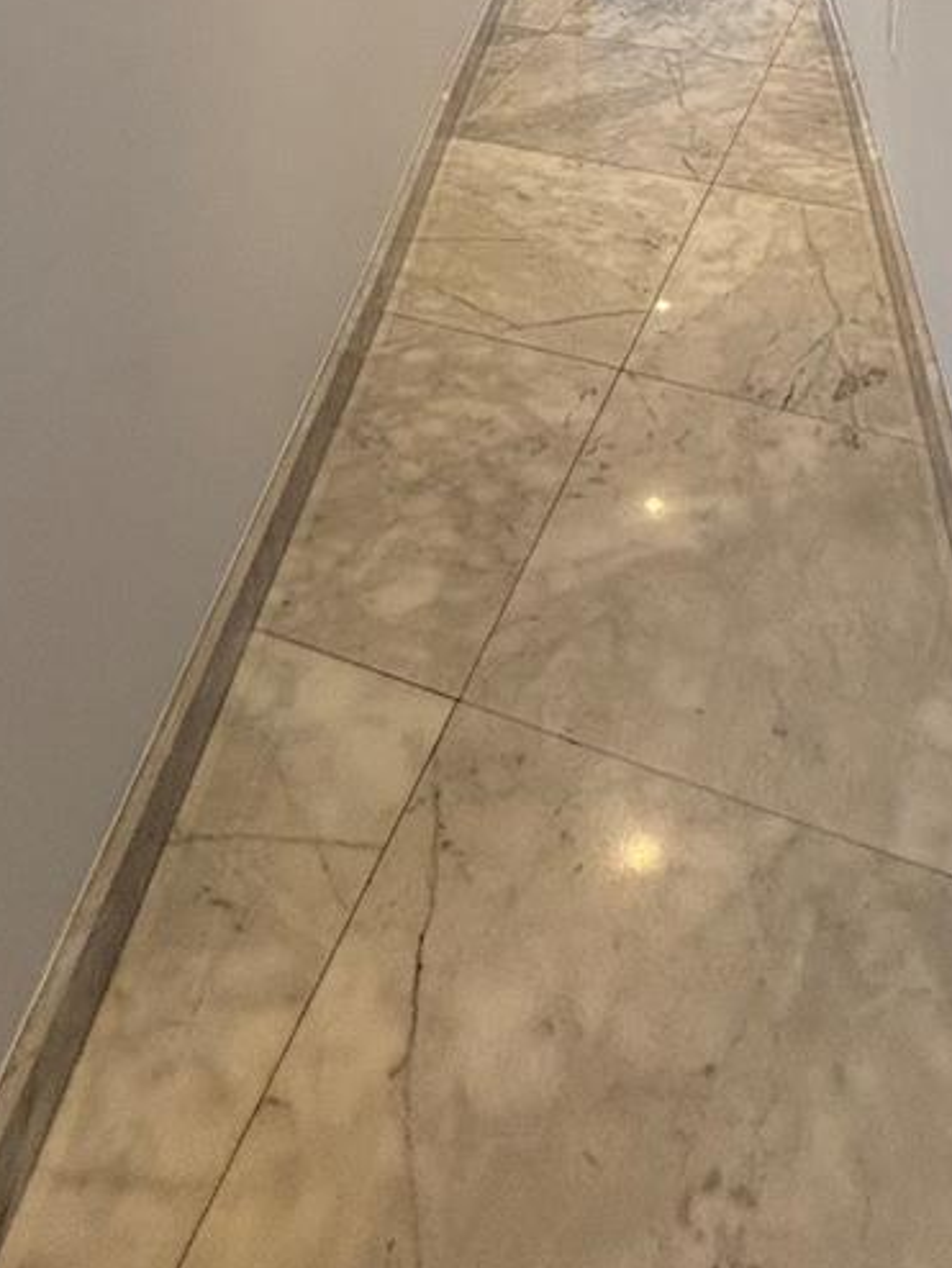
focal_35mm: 34
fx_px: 1246
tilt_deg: -10.2
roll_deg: -0.6
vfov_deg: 40.0
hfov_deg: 41.6
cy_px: -221
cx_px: 588
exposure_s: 1/120
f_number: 2.2
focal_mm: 2.22
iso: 200
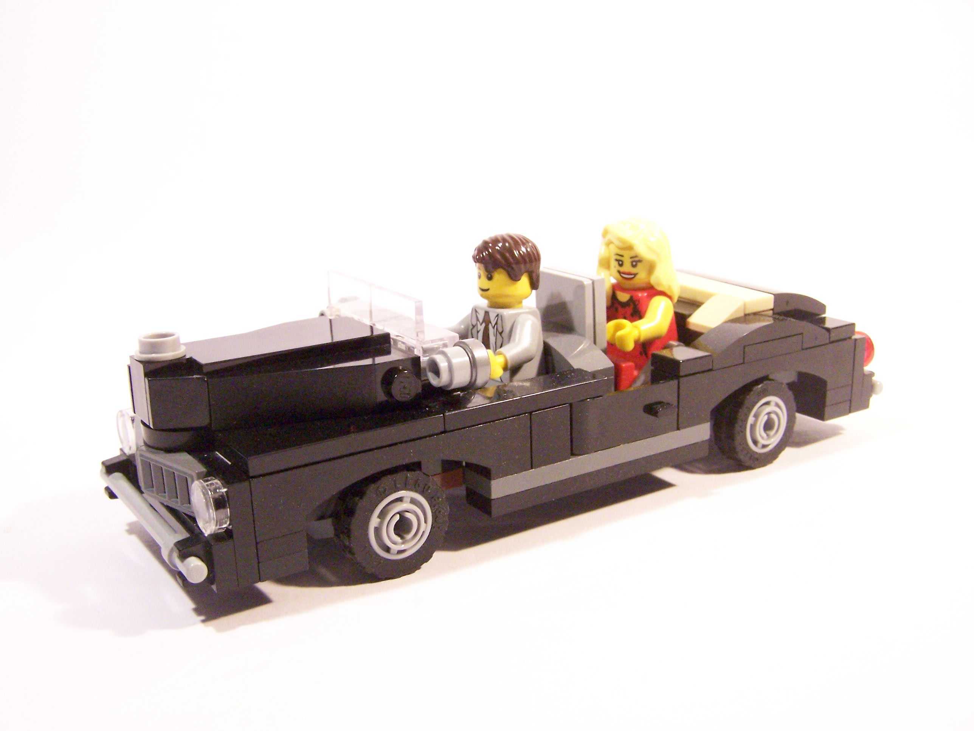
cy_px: 366
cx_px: 487
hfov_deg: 49.0
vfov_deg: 37.7
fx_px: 1069
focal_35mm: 38
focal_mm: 6.3
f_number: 3.6
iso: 400
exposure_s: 1/30
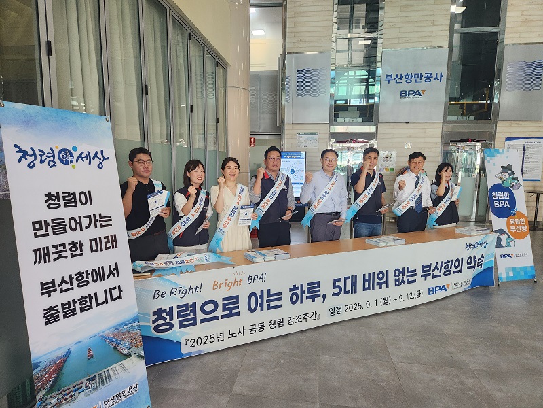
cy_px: 204
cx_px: 272
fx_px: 361
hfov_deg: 73.9
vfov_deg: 58.9
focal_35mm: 23
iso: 250
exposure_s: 1/120
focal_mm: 5.4
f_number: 1.8
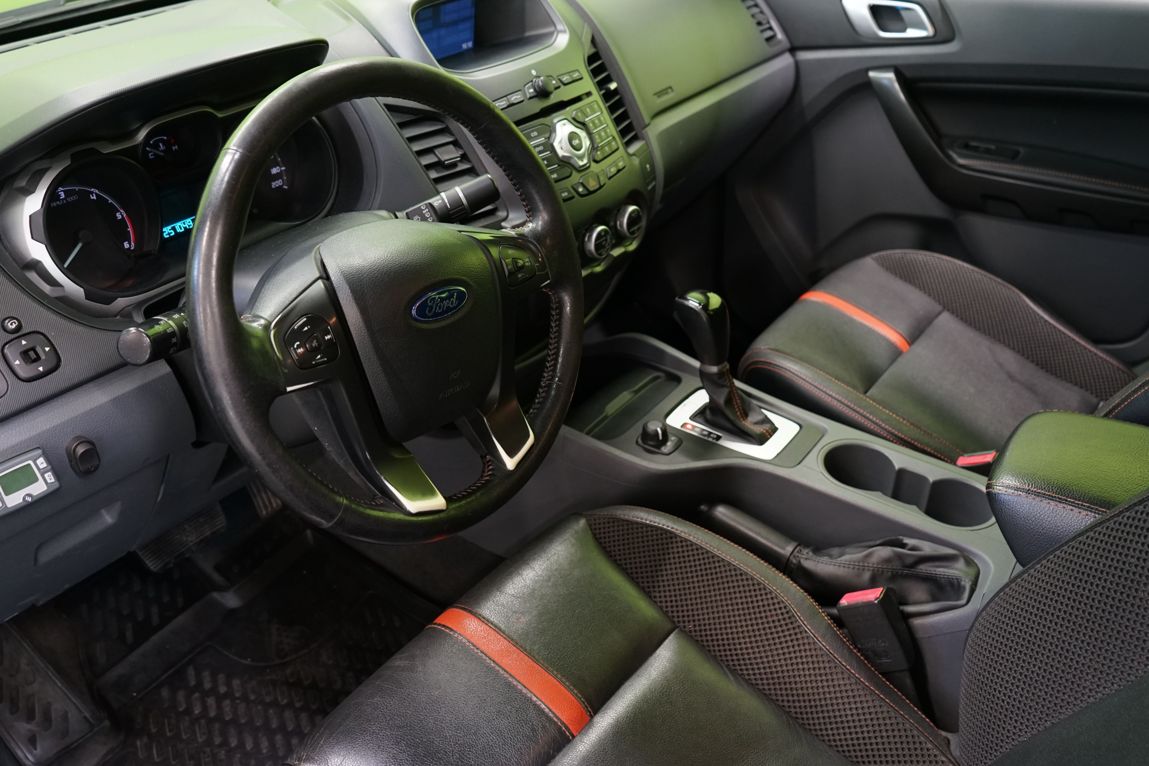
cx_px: 568
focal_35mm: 30
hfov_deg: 61.9
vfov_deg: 43.6
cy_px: 368
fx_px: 957
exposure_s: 1/20
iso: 1600
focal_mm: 28
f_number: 5
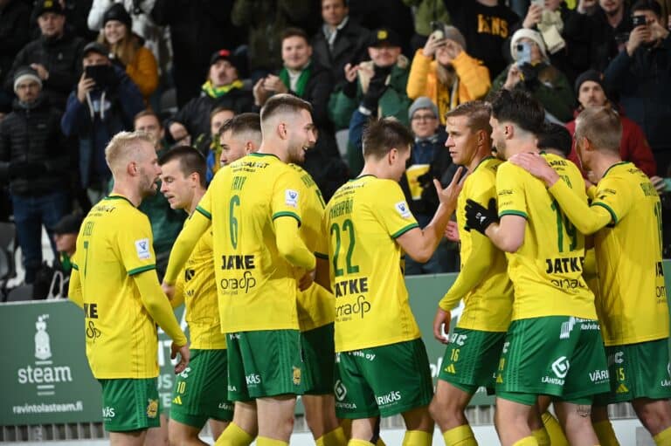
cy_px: 223
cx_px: 336
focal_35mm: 200
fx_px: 3725
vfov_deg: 6.9
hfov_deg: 10.3
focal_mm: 200
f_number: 4
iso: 2000
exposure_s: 1/640
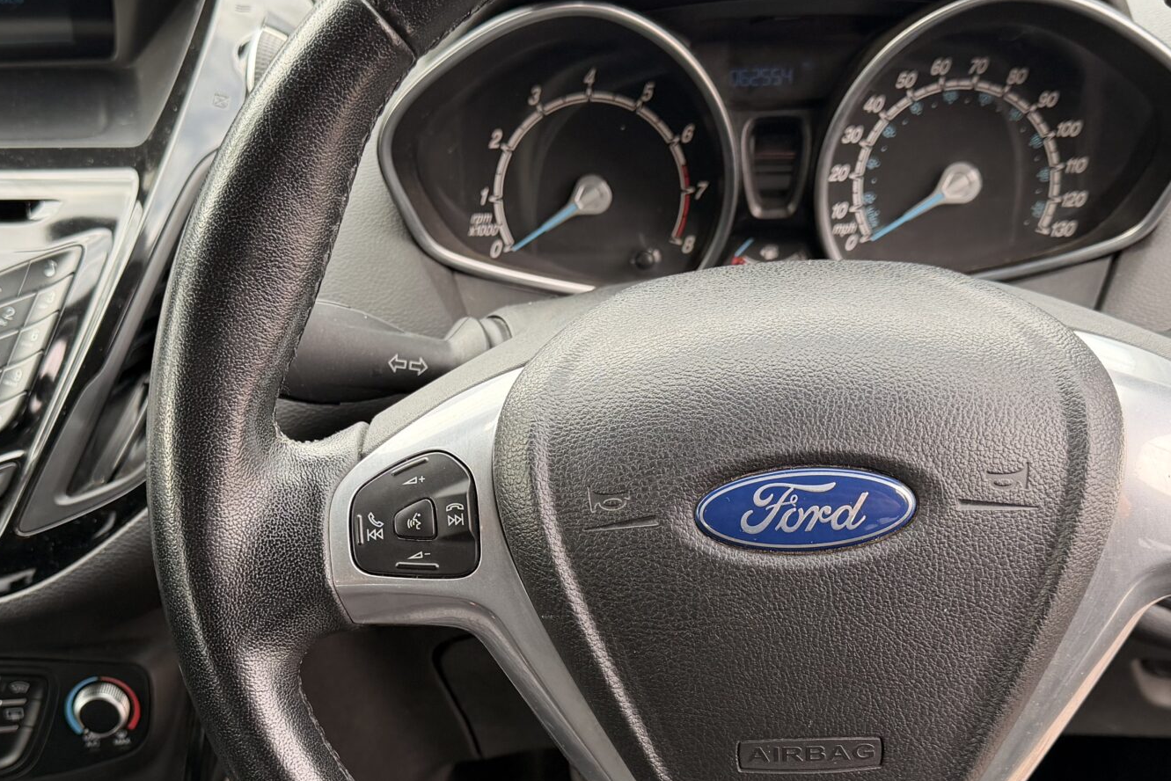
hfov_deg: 41.0
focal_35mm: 48
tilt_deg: -35.3
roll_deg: +7.5
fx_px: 1562
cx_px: 509
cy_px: 602
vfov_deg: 27.6
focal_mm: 6.76
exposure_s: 1/121
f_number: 1.78
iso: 125
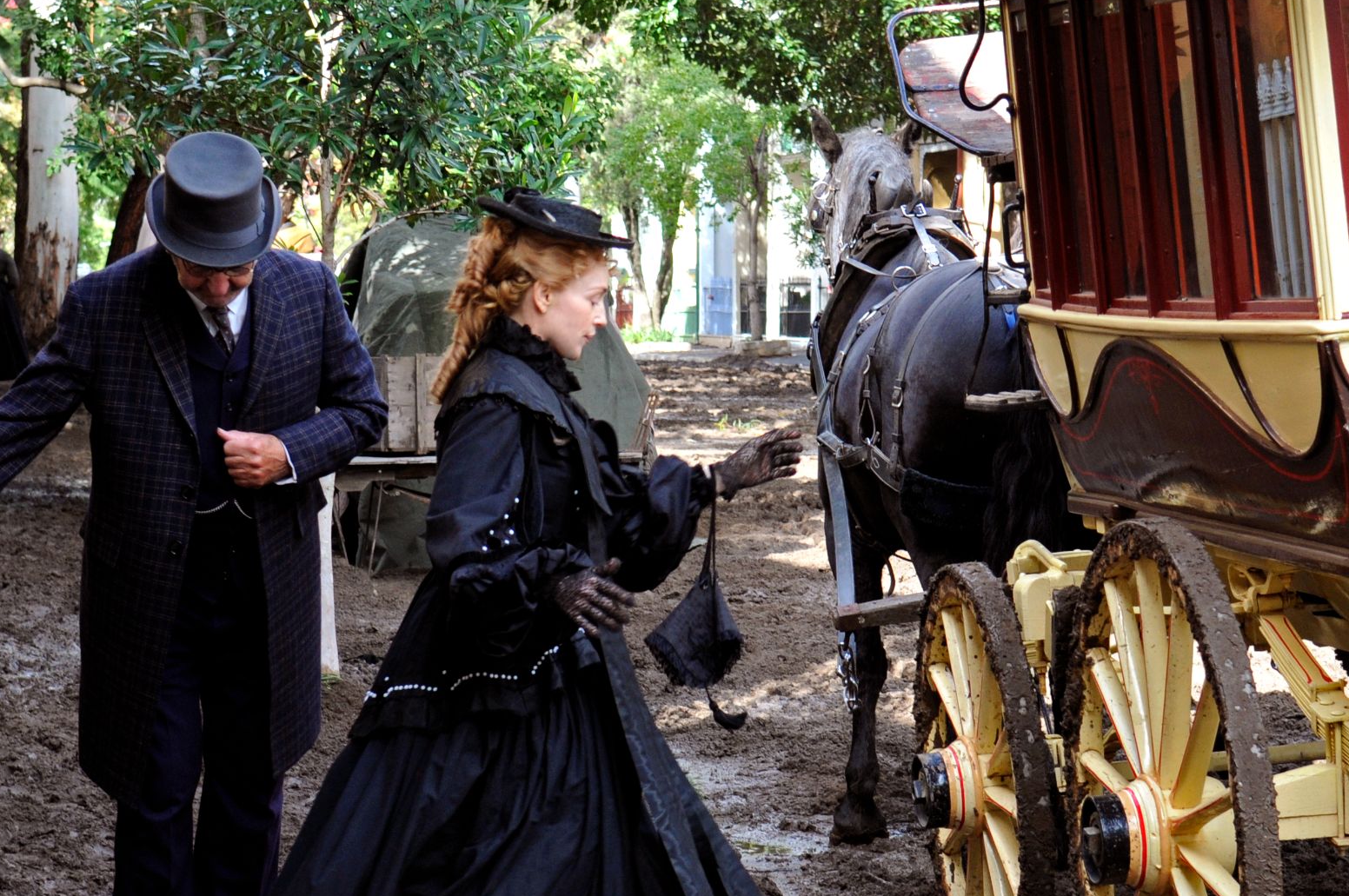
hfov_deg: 15.7
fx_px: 4903
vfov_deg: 10.4
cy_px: 521
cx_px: 677
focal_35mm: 131
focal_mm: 50
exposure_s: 1/250
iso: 400
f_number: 6.3
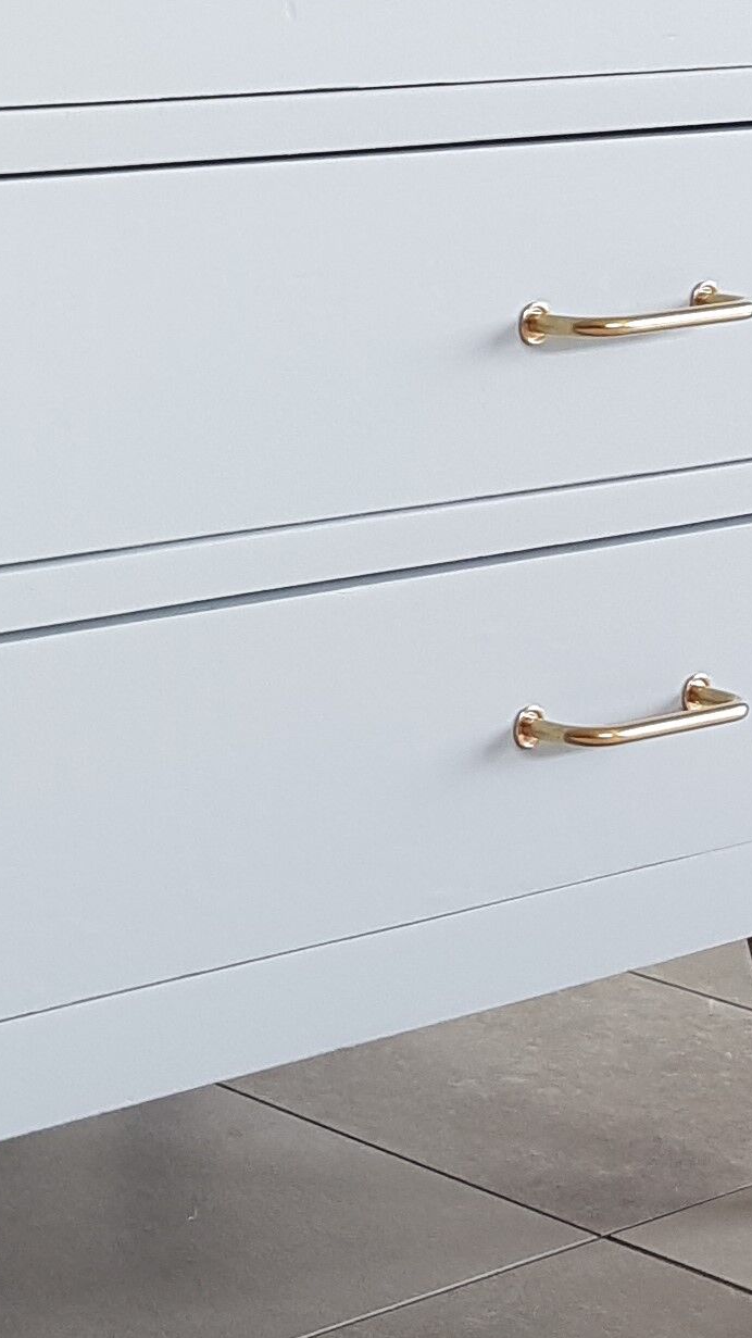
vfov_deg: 24.3
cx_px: -370
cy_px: 120
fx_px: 3015
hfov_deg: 13.4
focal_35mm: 85
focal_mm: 4.2
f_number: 1.7
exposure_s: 1/50
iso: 50
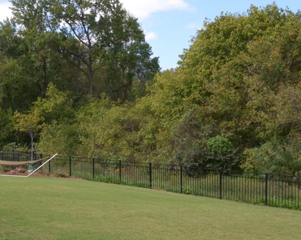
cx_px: 68
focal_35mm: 50
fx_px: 445
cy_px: 153
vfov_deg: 30.1
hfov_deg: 36.3
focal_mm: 22
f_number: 25
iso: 1400
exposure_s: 1/160
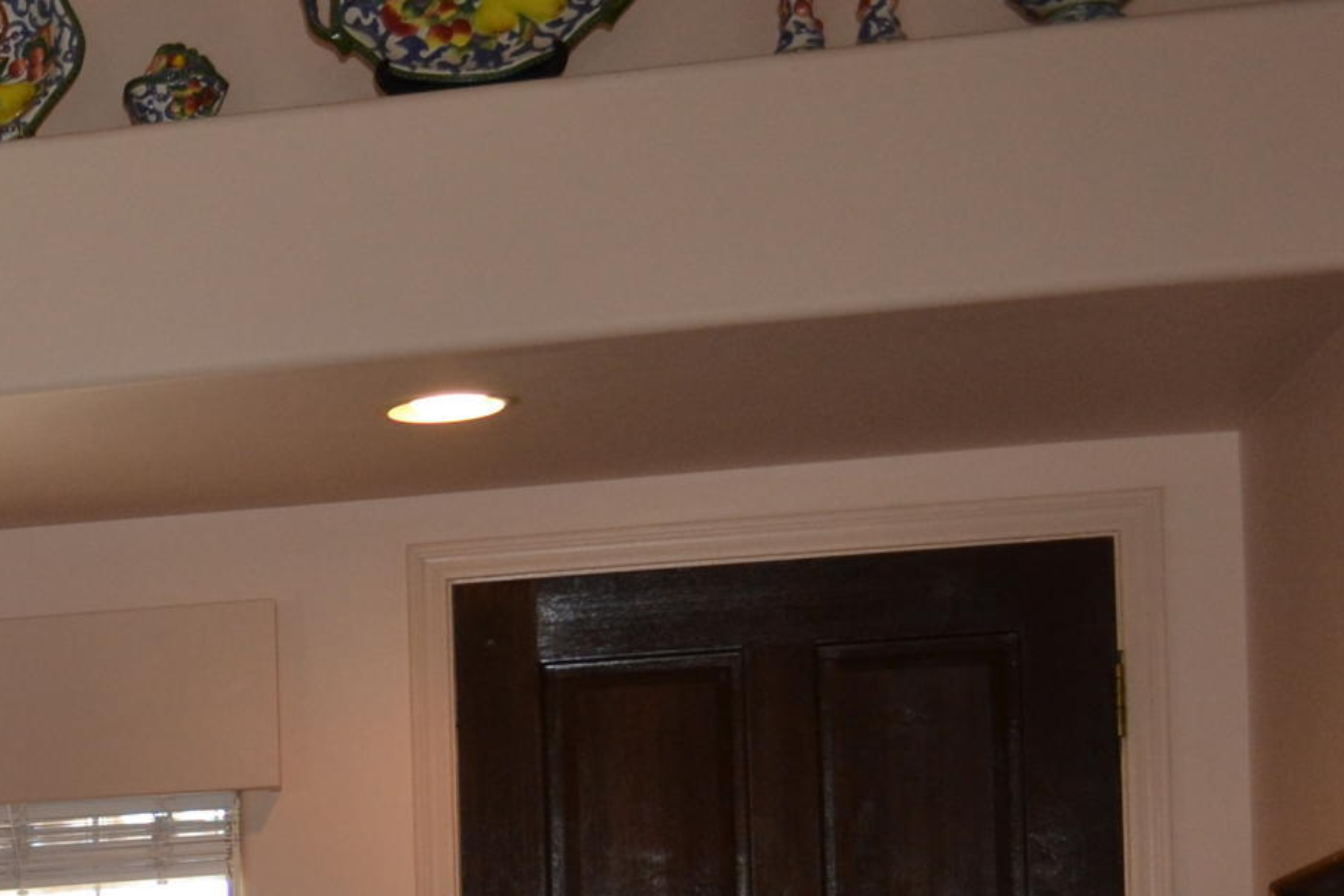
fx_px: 3248
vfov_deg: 14.8
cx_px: -788
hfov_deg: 19.6
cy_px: 1258
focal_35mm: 87
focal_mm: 18
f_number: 4
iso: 400
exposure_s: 1/80
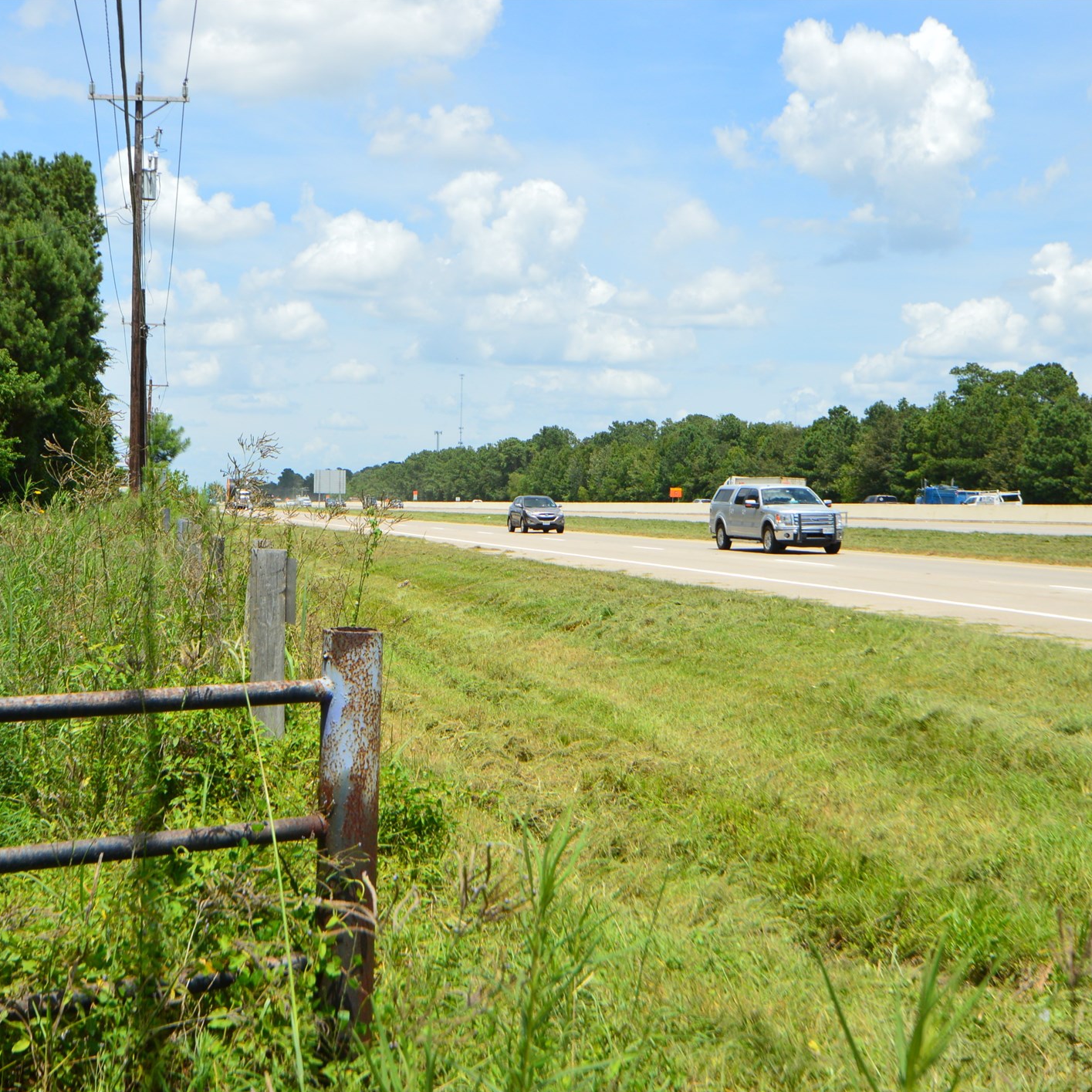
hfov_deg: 36.0
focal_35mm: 47
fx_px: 1677
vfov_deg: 36.1
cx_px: 456
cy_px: 556
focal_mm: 24
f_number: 11
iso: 400
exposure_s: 1/400
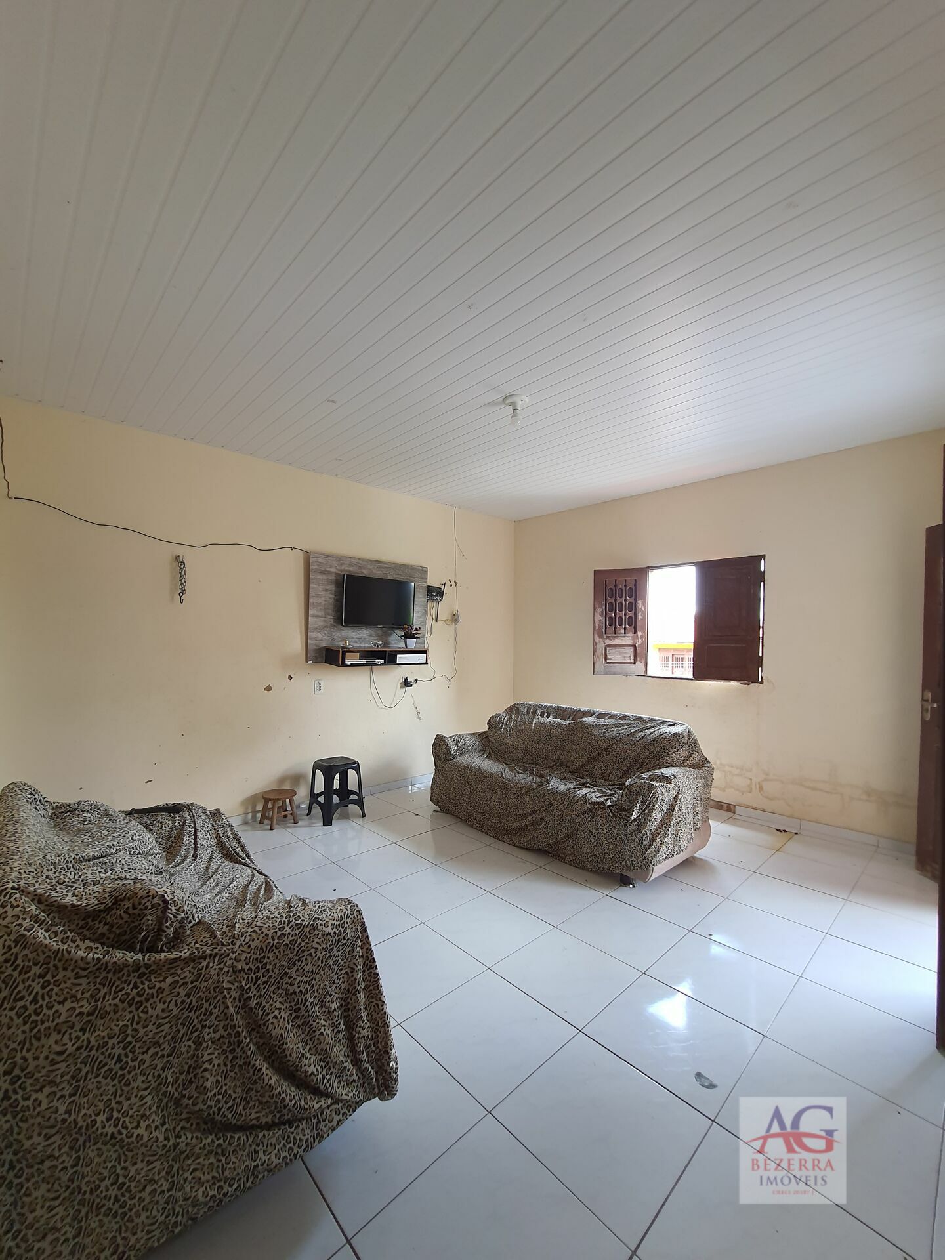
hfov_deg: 89.9
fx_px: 473
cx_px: 472
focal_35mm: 13
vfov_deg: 106.2
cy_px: 630
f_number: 2.2
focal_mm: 1.74
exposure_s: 1/60
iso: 100
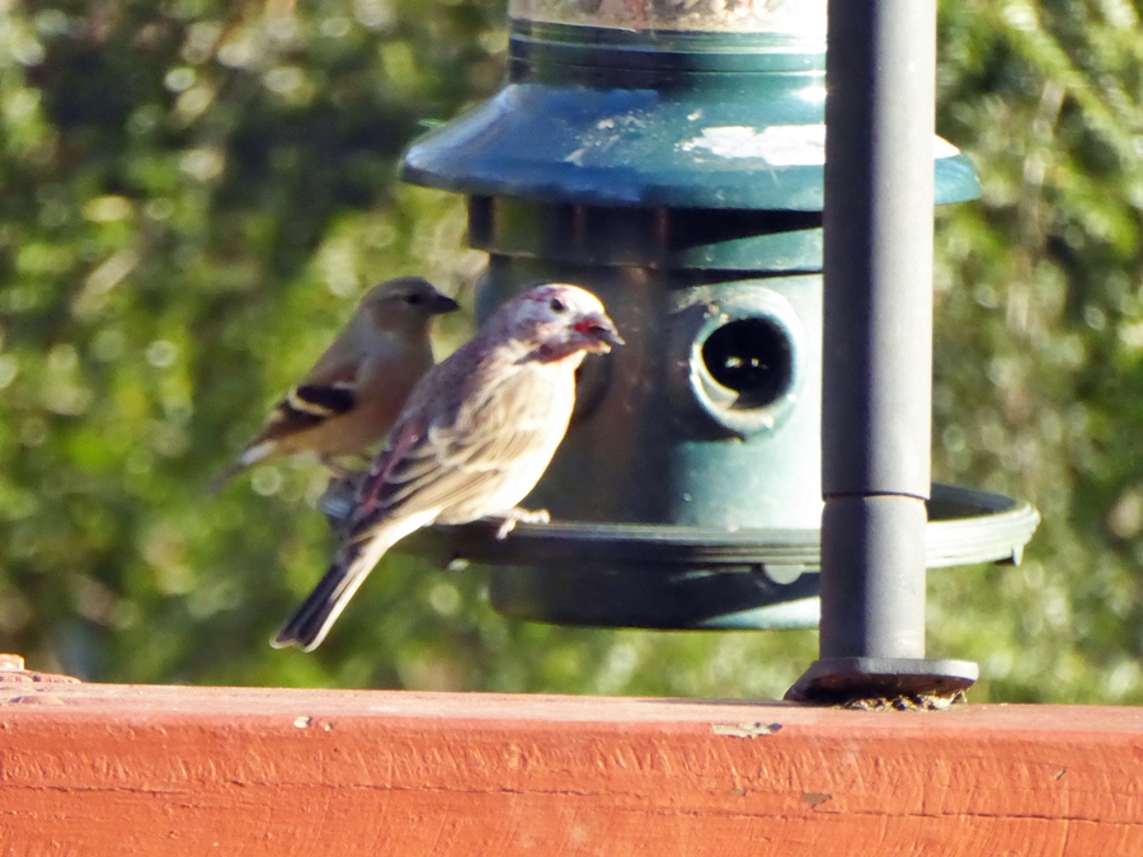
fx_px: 26416
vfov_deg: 1.9
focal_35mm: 800
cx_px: 572
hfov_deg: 2.5
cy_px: 428
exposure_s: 1/320
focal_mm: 129
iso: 1600
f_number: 6.4
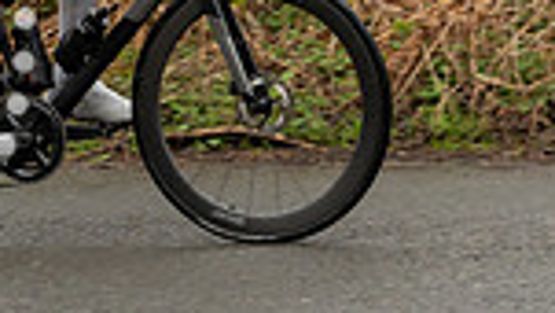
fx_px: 2061
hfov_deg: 15.3
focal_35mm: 140
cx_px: 261
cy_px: -164
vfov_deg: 8.5
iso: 800
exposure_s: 1/800
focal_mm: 33
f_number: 4
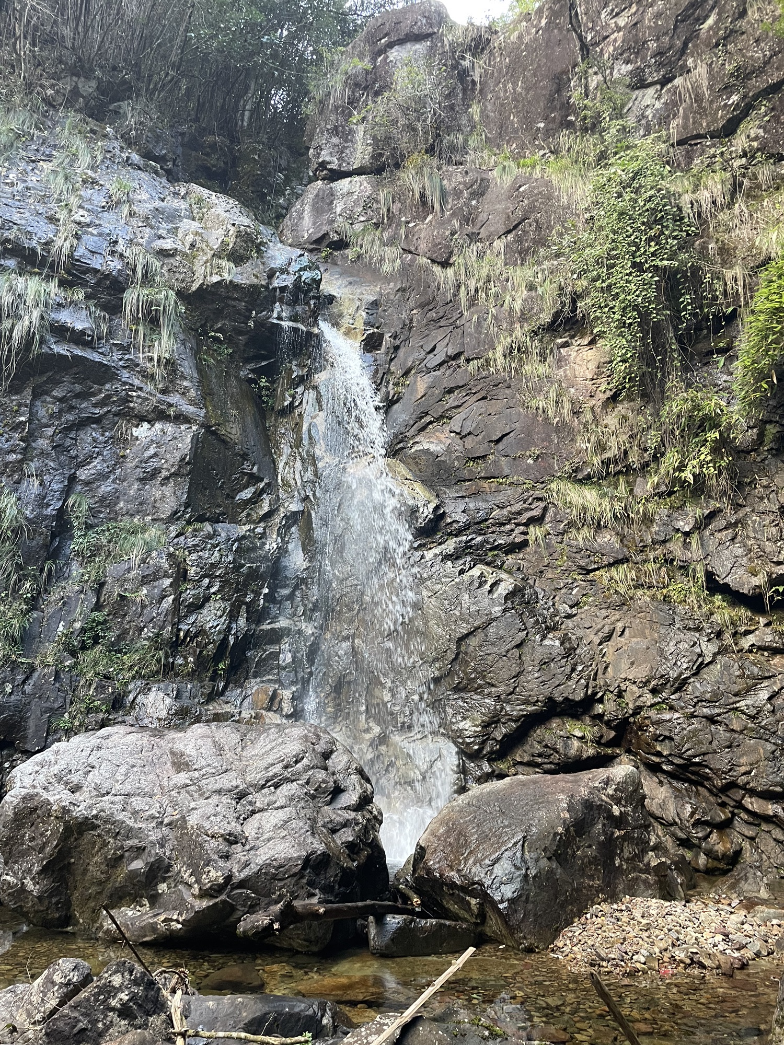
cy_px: 522
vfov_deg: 67.3
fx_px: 785
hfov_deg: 53.1
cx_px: 392
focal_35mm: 26
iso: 125
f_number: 1.6
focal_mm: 4.2
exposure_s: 1/91
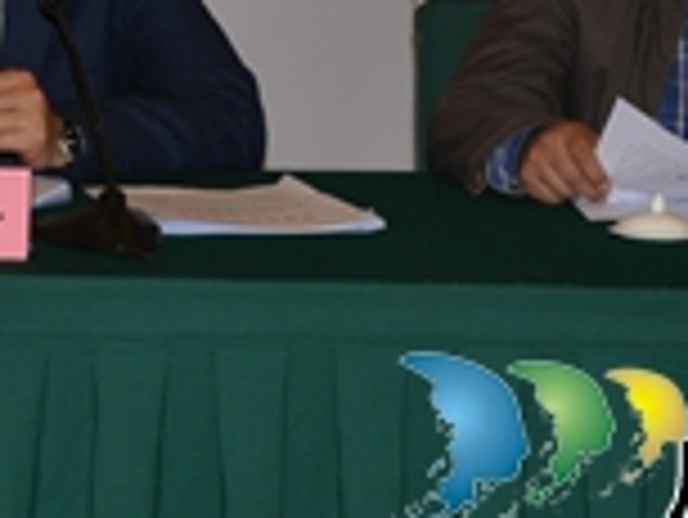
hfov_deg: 10.0
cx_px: 90
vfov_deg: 7.5
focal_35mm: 197
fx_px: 3918
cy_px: -88
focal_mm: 42
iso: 100
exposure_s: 1/60
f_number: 4
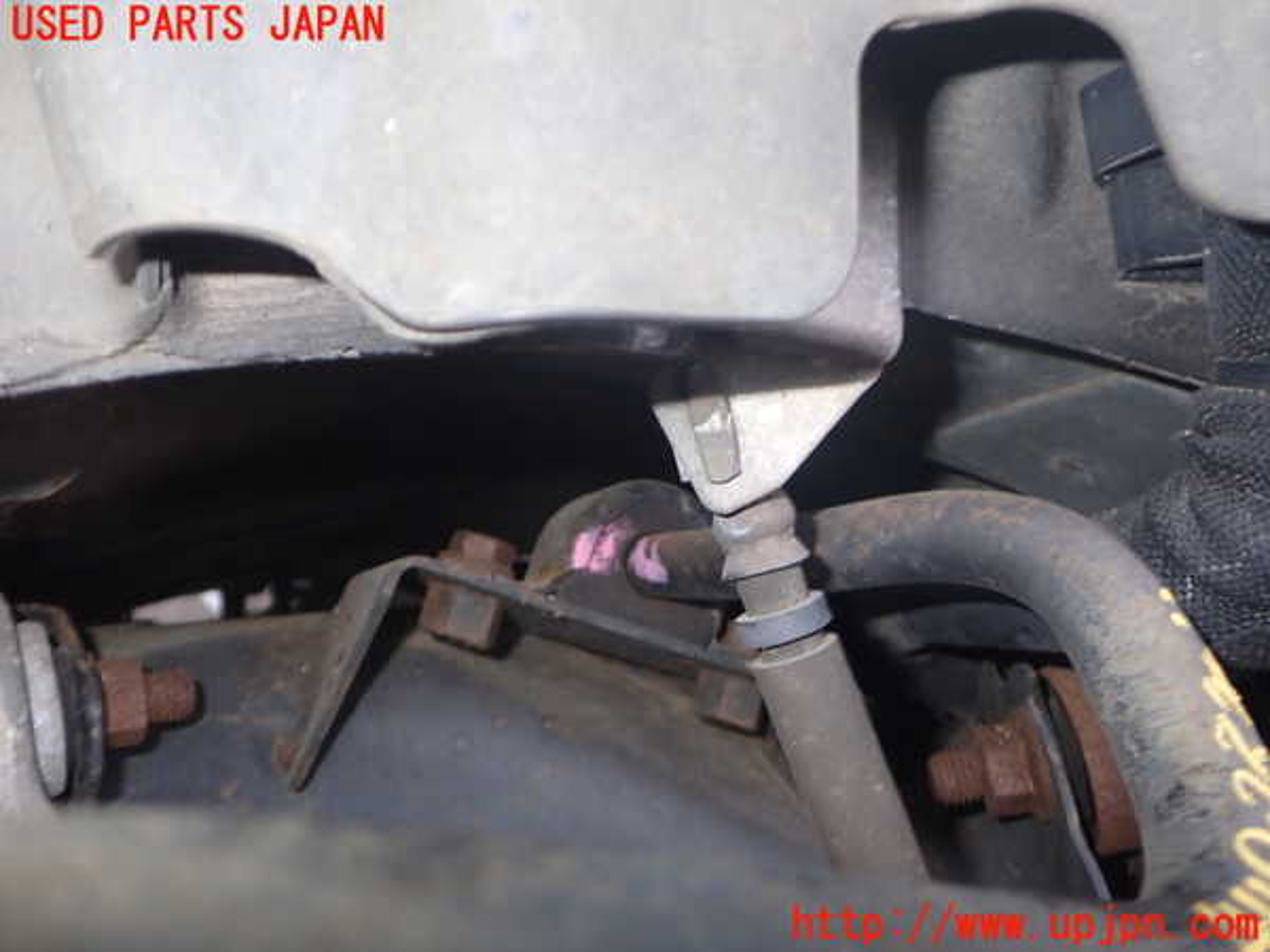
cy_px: 476
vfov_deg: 46.8
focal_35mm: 30
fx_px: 1101
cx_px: 635
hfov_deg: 60.0
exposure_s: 1/30
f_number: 6.3
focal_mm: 5.4
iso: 200
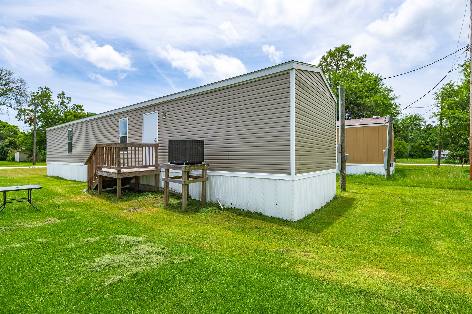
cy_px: 157
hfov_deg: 96.8
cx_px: 236
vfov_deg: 73.7
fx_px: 210
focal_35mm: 16
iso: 125
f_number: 11
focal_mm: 16
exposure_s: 1/250
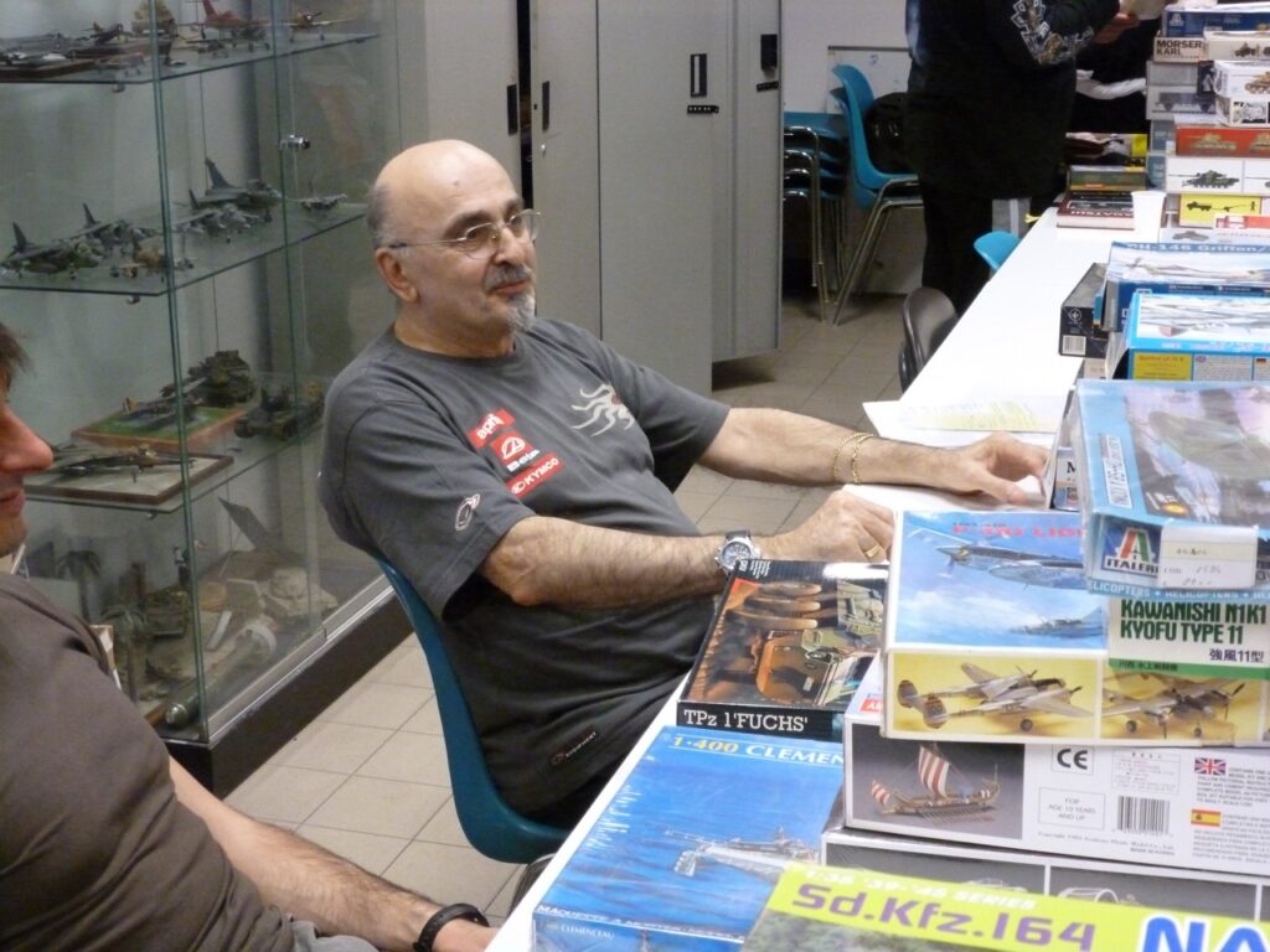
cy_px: 476
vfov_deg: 25.7
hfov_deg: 33.8
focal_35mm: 57
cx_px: 635
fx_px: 2091
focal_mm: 10.1
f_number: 4.4
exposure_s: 1/30
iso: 800
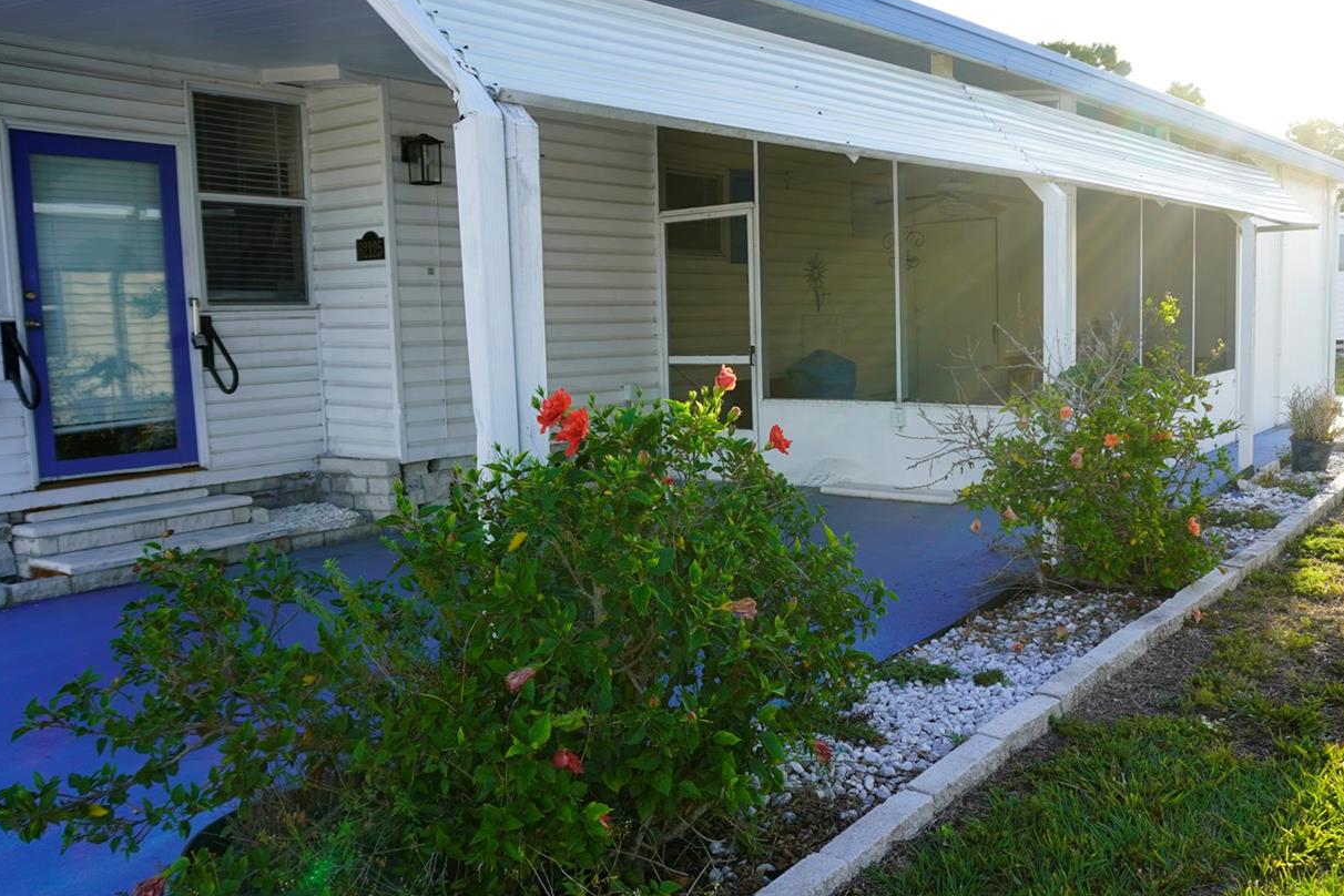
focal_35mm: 34
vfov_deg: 39.2
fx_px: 1257
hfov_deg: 55.9
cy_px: 440
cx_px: 793
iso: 100
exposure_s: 1/160
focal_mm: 17
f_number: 5
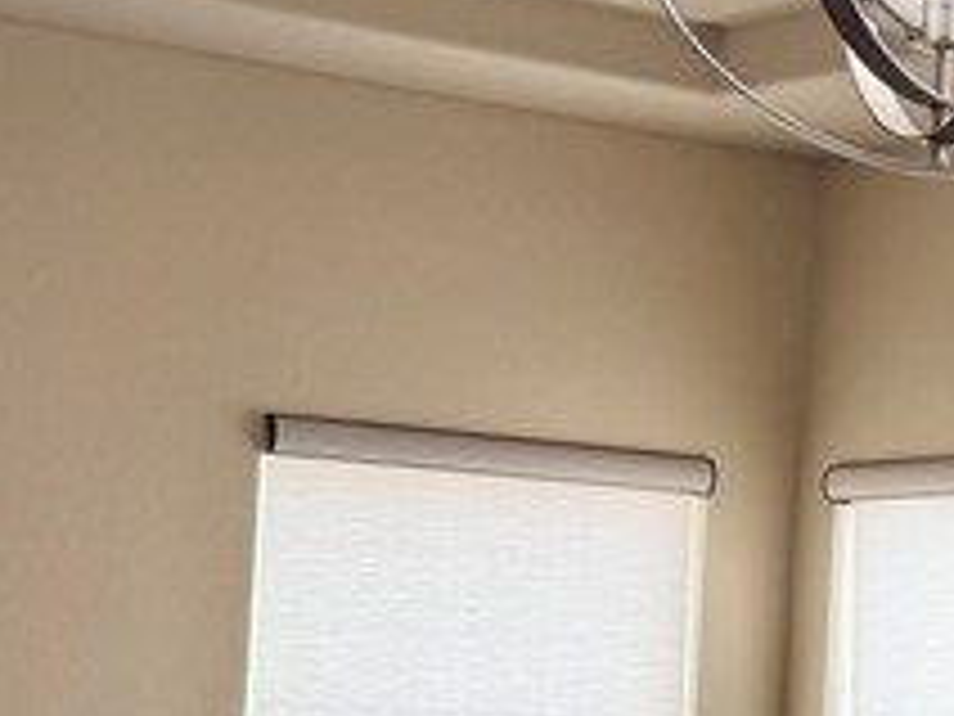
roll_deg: -2.6
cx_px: 2079
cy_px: 621
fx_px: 3197
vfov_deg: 12.7
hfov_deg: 13.6
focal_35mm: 116
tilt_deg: +1.9
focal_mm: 6.76
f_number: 1.78
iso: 64
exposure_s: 1/187
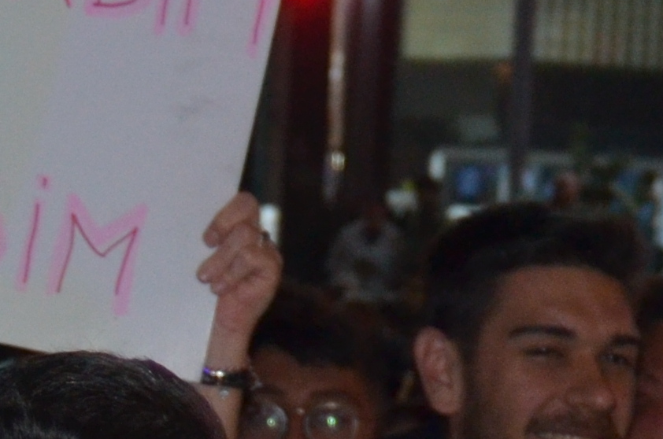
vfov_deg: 4.8
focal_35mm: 281
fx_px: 5165
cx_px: 69
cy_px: 928
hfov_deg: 7.3
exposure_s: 1/60
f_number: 4.5
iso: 800
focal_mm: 32
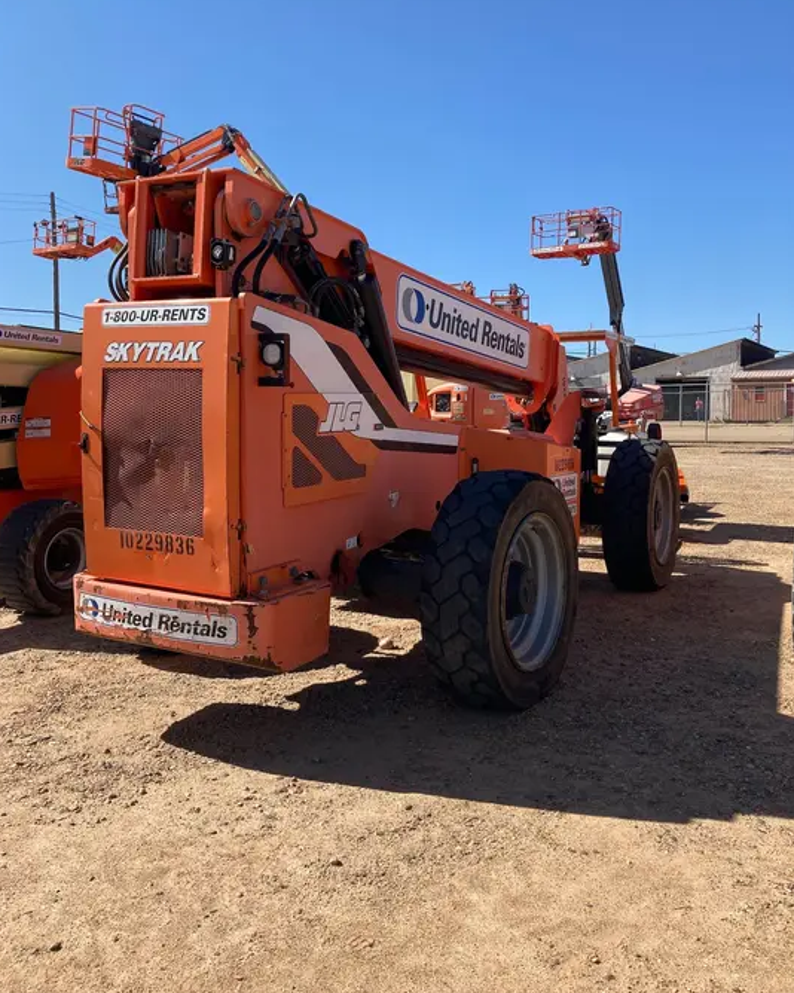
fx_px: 882
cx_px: 388
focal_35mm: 30
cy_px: 457
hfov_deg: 48.5
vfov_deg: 58.7
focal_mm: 3.99
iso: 20
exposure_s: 1/1517
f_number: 1.8
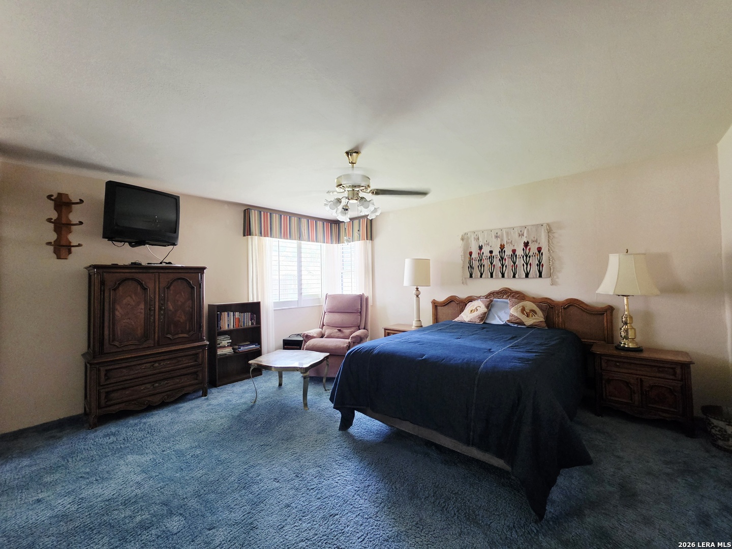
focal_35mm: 13
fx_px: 275
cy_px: 274
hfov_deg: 106.2
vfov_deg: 89.9
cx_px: 366
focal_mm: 2.2
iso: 400
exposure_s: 1/60.2
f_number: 1.9
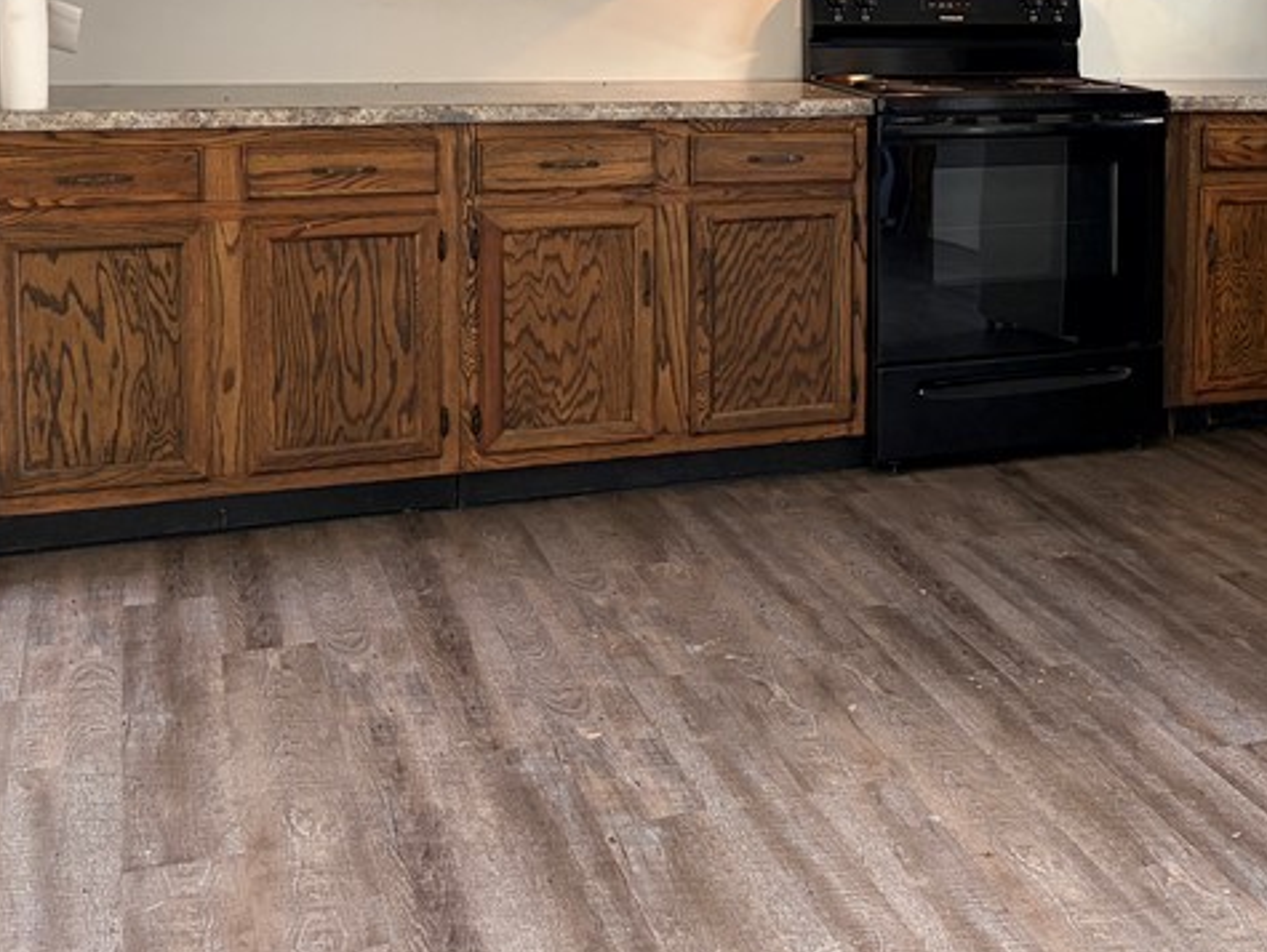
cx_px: 1208
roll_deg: -1.2
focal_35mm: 56
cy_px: 131
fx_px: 2051
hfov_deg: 32.1
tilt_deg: -5.5
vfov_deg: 25.5
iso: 200
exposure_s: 1/60
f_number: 1.6
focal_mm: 5.96
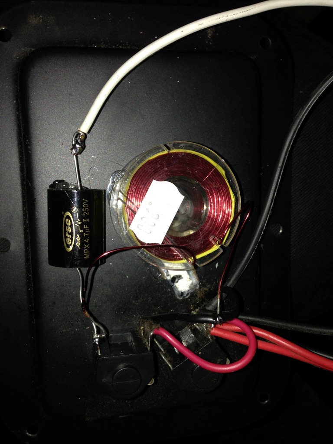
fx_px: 423
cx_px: 166
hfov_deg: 42.9
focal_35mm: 33
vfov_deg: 55.4
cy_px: 222
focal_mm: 4.12
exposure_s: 1/67
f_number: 2.4
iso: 50
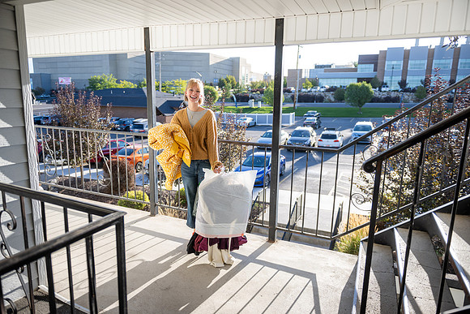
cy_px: 157
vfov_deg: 53.2
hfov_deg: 73.7
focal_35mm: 24
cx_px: 235
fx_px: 313
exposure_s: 1/800
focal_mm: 24
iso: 200
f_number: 2.8
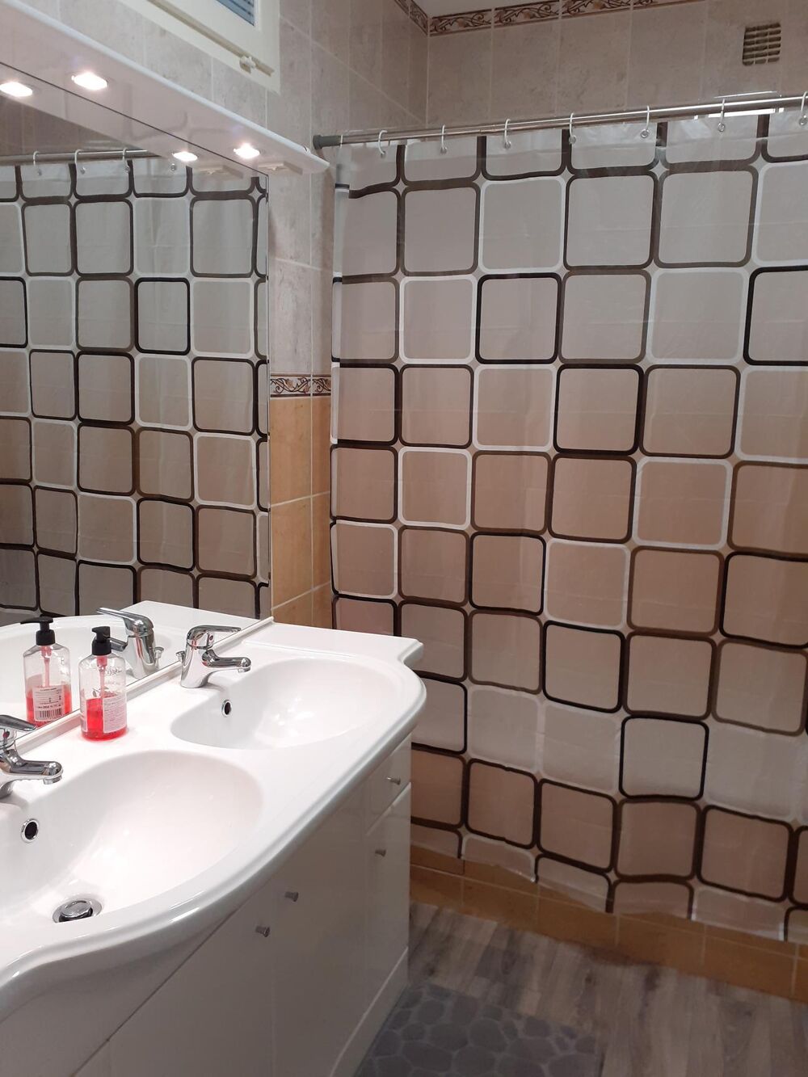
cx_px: 404
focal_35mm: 27
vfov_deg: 65.3
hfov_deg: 51.4
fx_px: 840
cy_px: 538
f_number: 1.9
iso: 125
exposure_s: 1/50
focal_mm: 3.6
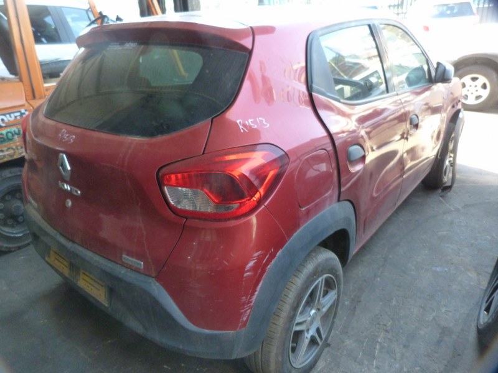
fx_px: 360
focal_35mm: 25
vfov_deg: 54.9
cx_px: 249
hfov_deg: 69.4
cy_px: 186
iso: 400
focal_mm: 4.5
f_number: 2.8
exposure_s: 1/60
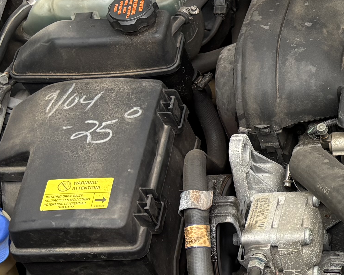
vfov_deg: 15.9
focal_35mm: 97
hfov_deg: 16.9
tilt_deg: -46.4
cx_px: 585
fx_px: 988
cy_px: 111
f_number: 1.6
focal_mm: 5.96
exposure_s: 1/121
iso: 125
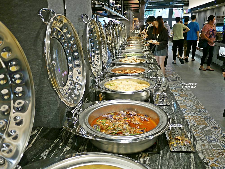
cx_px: 112
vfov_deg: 49.8
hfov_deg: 63.4
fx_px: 182
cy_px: 84
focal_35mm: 28
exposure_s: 1/60
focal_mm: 14
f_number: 2.5
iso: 250
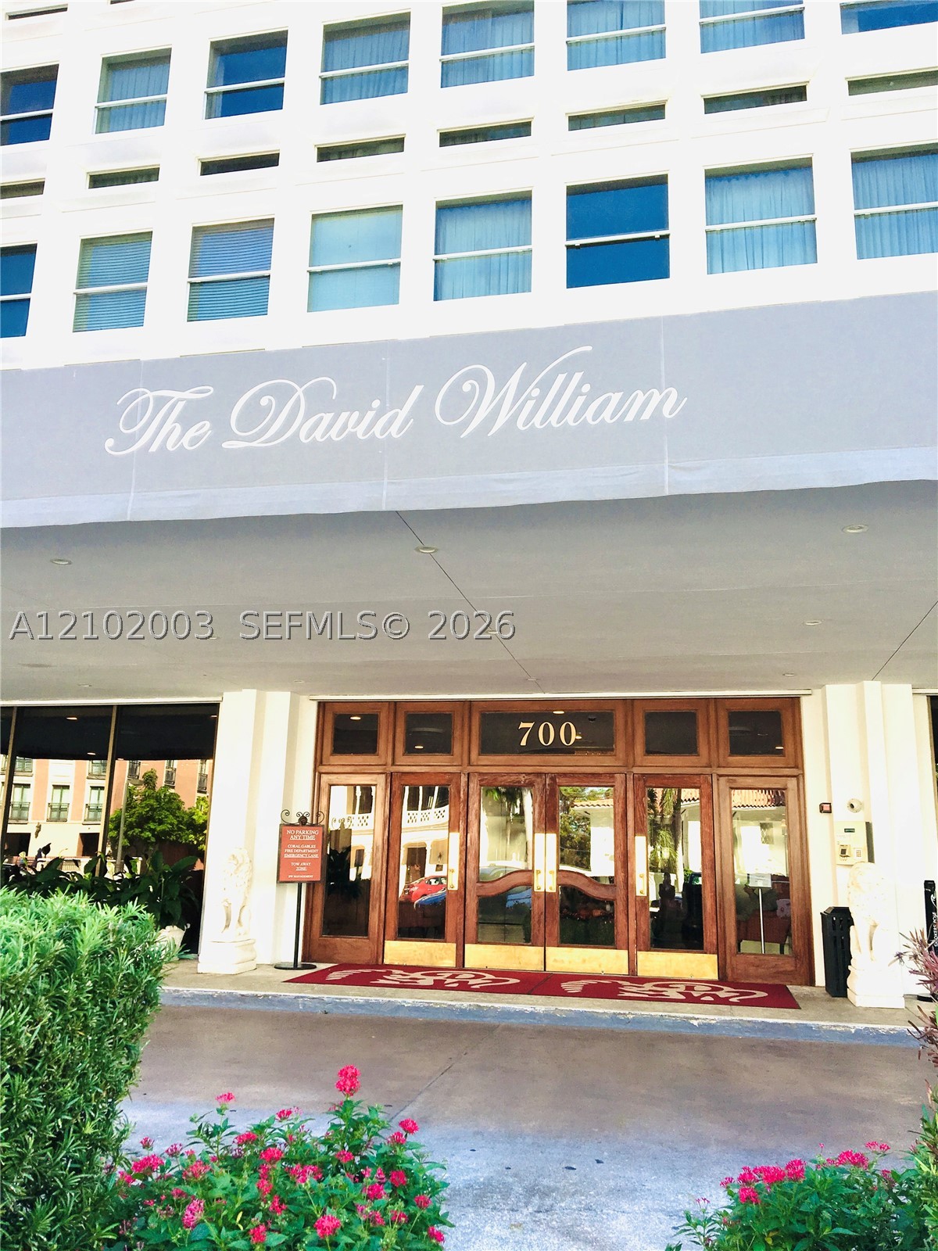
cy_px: 626
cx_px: 469
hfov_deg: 48.2
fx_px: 1048
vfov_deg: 61.7
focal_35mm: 29
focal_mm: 4.15
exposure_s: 1/285
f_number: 2.2
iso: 25
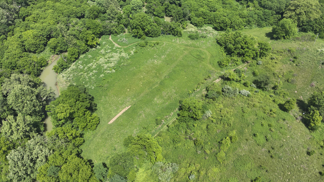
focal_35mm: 27
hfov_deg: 69.9
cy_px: 63
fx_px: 232
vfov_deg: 42.4
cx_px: 160
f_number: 2.8
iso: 100
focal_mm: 4.4
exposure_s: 1/640
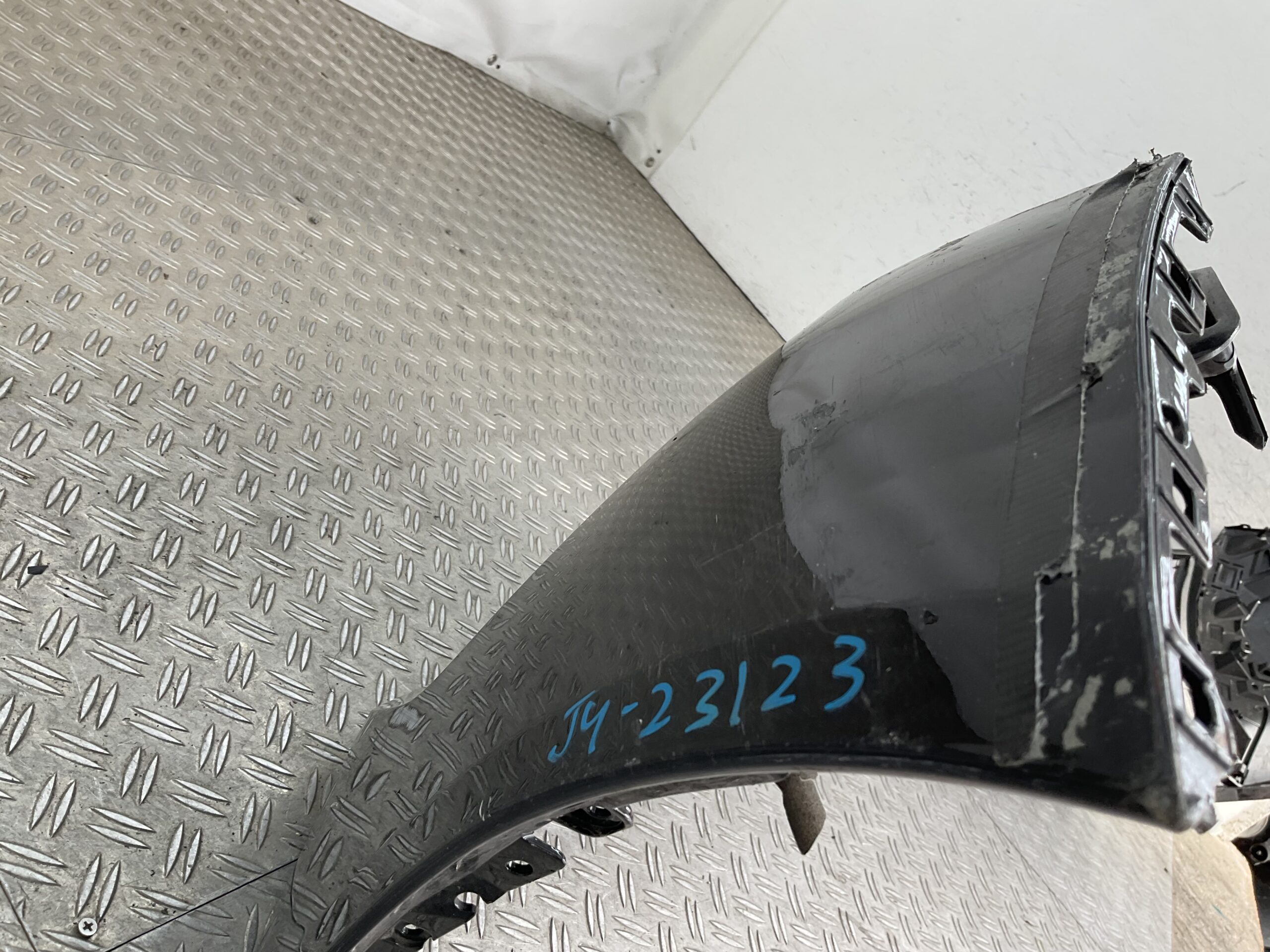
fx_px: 1064
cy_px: 476
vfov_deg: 48.2
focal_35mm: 29
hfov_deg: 61.7
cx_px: 635
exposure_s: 1/113
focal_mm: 3
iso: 16
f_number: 1.8
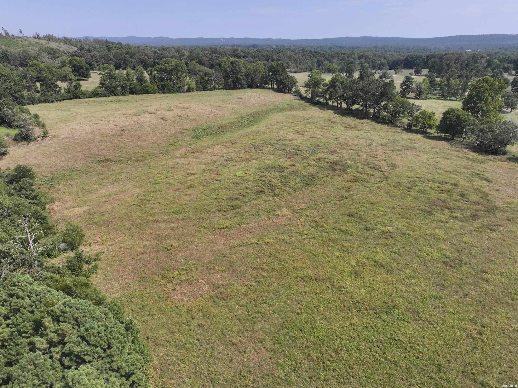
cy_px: 194
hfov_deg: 71.6
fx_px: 359
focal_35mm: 24
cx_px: 259
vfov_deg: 56.8
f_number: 2.8
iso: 130
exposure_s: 1/2000
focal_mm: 12.29
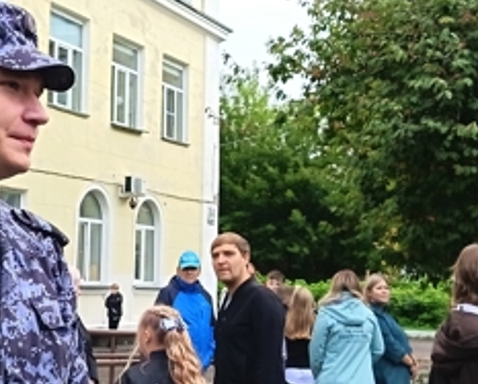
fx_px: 949
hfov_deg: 28.2
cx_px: 188
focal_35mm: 67
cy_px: 154
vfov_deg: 22.8
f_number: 1.75
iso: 303
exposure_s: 1/600
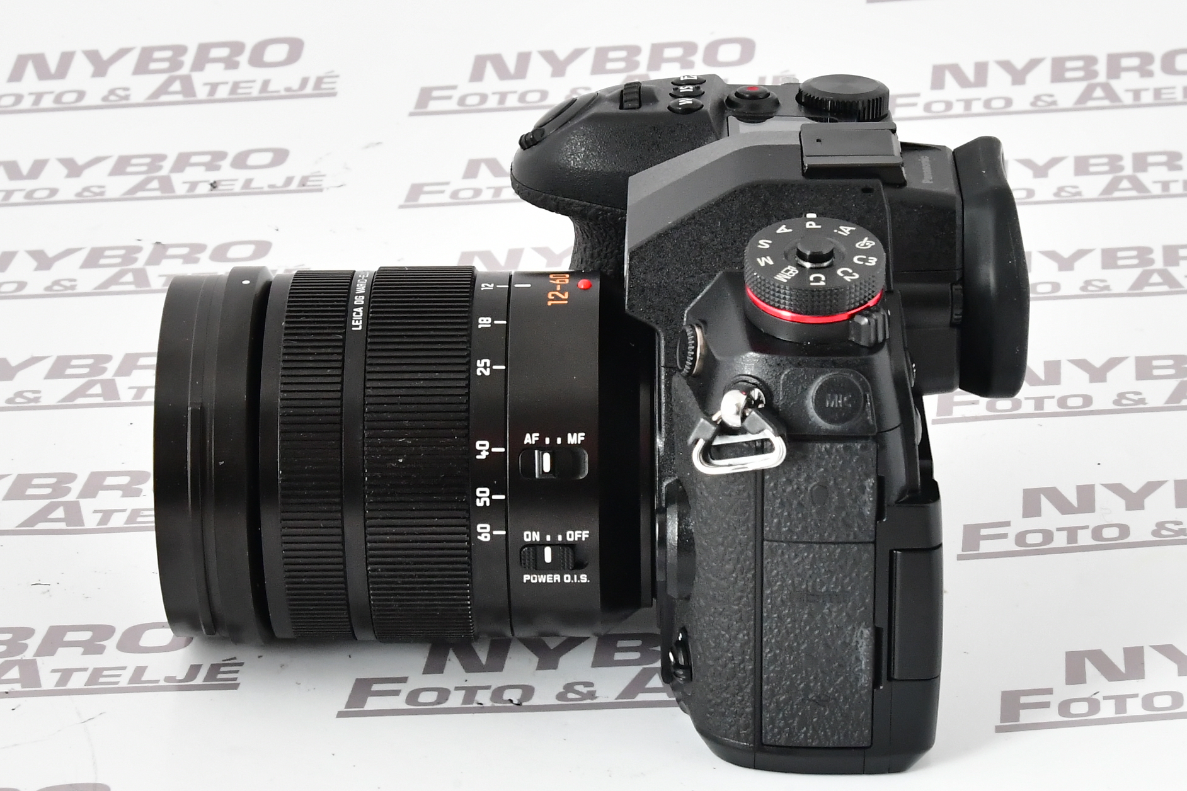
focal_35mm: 53
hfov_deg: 37.5
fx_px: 1747
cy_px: 394
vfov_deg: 25.5
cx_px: 586
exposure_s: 1/200
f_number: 16
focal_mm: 52
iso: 3200
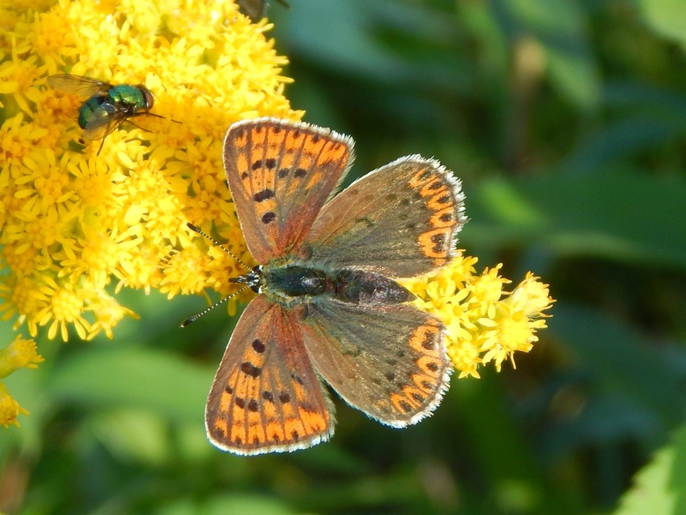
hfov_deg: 21.1
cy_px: 258
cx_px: 343
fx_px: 1843
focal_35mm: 93
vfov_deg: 15.9
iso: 125
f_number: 4.4
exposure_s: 1/400
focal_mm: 16.6
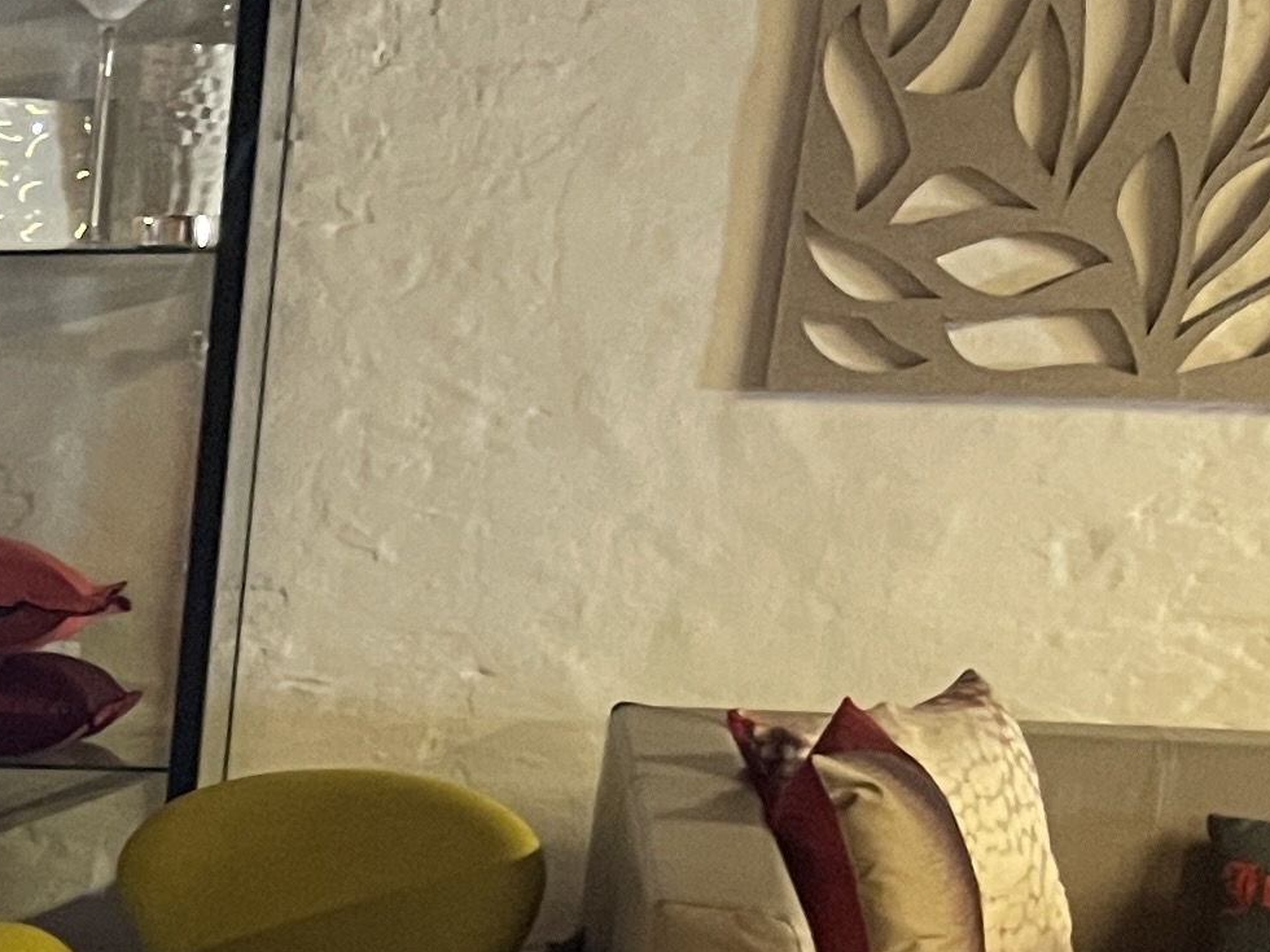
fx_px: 3926
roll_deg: -0.8
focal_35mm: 107
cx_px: -827
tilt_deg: -21.7
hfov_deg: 16.2
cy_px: 1825
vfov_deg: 12.4
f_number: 1.6
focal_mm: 4.2
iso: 500
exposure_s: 1/25
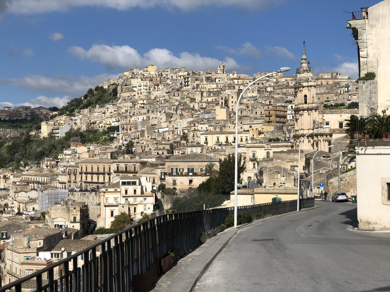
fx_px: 586
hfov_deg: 36.8
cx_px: 195
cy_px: 146
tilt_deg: +1.5
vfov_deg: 28.0
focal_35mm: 52
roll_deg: +1.0
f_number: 2.4
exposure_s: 1/2525
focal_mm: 6
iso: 16
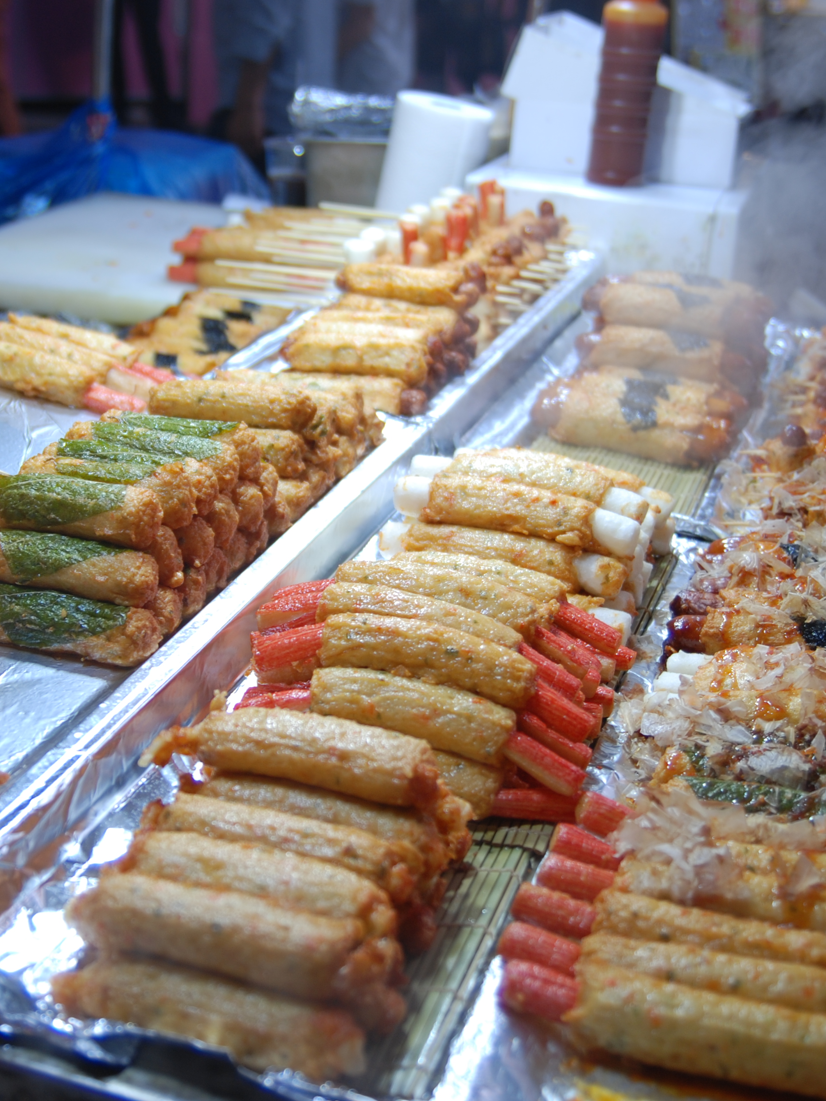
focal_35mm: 54
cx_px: 315
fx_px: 1718
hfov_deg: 27.0
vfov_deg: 35.5
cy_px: 557
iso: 100
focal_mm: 24
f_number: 2.8
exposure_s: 1/80
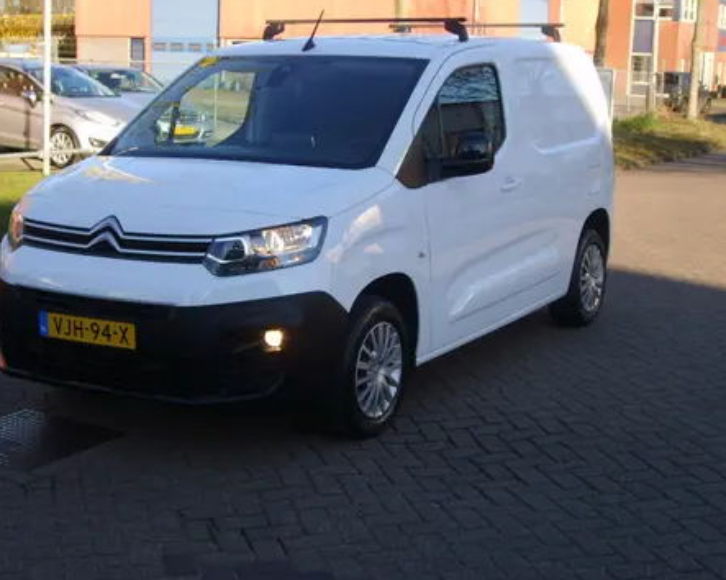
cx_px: 338
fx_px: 1181
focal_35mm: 55
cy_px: 288
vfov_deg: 27.6
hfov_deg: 34.2
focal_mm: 8.7
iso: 50
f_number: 3.3
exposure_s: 1/250
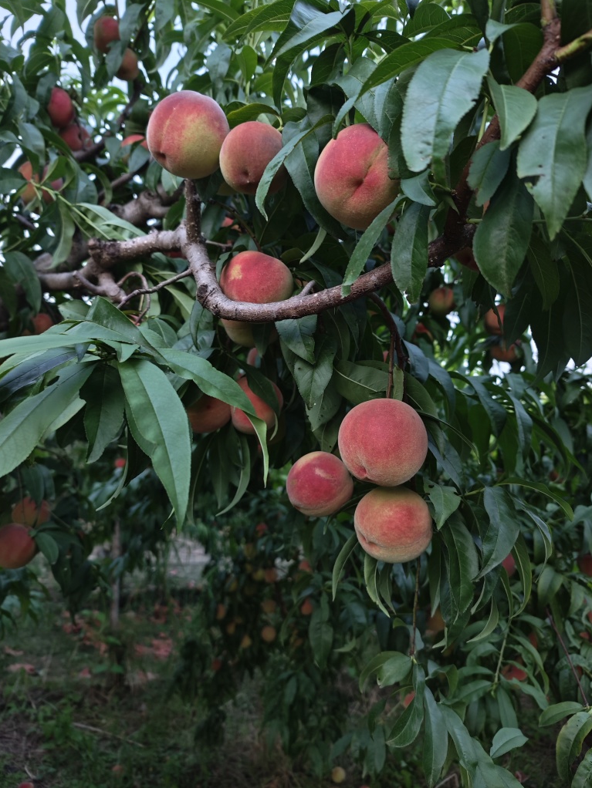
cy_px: 377
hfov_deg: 56.8
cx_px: 303
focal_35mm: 24
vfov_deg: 71.6
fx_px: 547
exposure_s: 1/33.3
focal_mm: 6.55
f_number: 1.6
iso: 500
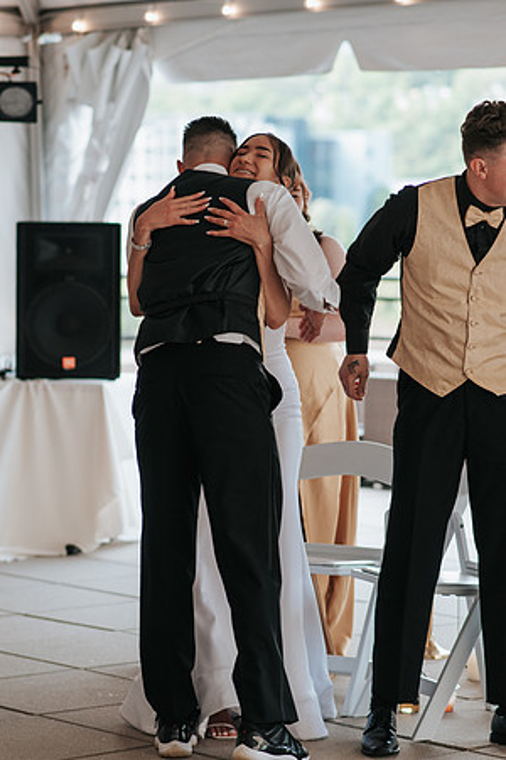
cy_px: 380
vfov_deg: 16.1
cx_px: 253
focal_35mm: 128
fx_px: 2688
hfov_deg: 10.8
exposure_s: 1/250
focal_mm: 85
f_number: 2.8
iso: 400
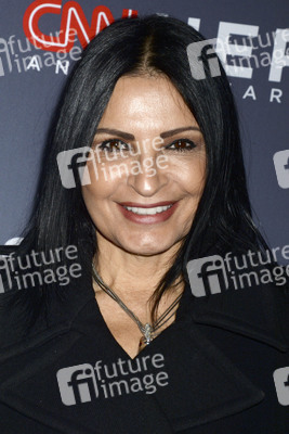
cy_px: 217
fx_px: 2286
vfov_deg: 10.8
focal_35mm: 190
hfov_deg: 7.2
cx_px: 144
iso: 800
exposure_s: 1/250
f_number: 7.1
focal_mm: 190
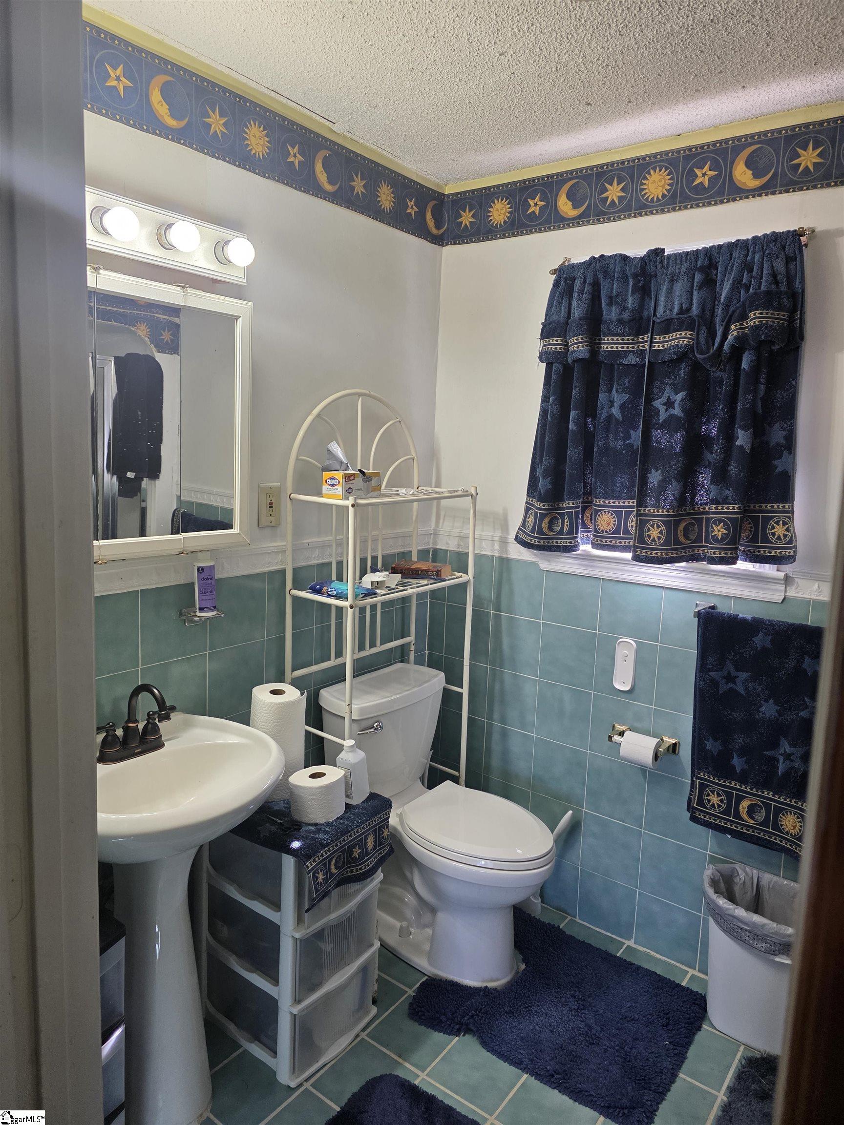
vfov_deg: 73.9
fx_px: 748
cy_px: 562
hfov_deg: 58.9
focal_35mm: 23
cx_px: 422
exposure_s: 1/120
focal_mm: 6.3
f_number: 1.7
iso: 125
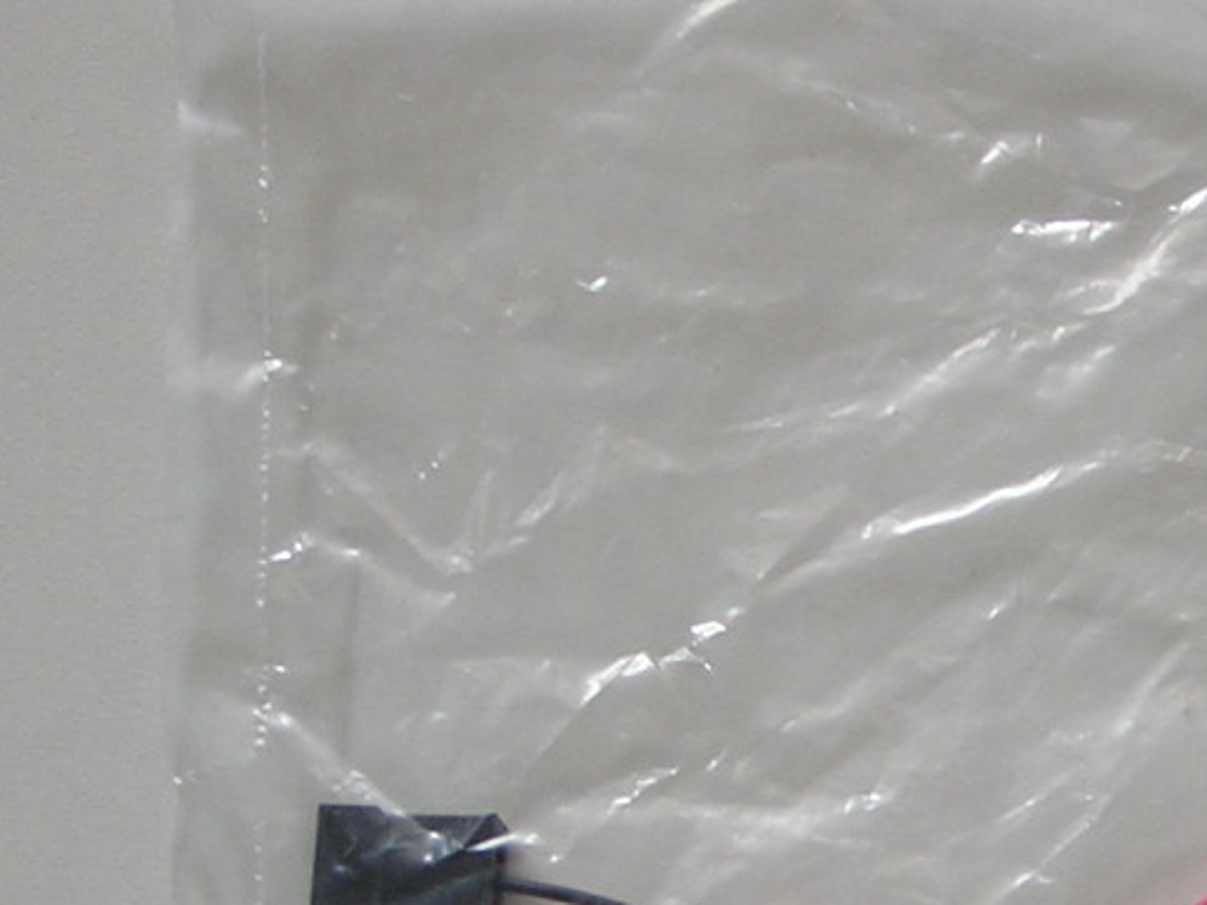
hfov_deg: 10.9
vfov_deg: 8.2
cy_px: 840
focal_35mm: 180
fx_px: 6276
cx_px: 1040
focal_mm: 11.1
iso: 50
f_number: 4.1
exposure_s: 1/35.6
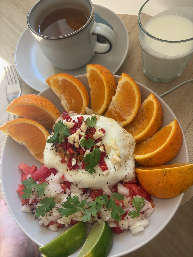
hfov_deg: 53.1
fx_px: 193
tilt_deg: -67.6
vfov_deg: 67.3
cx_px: 96
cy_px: 128
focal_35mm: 26
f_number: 1.6
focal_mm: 5.96
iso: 80
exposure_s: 1/122
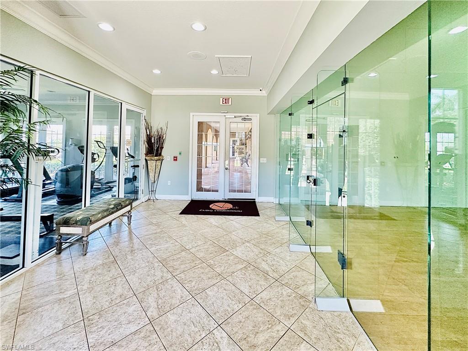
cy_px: 176
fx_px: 189
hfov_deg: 102.1
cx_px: 234
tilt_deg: -1.7
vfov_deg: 85.7
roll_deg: -0.5
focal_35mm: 14
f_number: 2.2
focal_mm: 2.22
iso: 250
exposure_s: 1/120
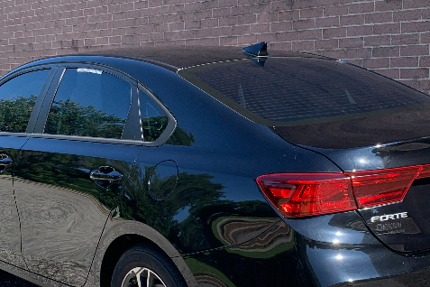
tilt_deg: -10.0
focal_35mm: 58
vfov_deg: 23.1
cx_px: 223
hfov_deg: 34.5
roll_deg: +1.5
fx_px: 693
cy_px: 227
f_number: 1.8
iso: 25
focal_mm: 4.25
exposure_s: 1/962
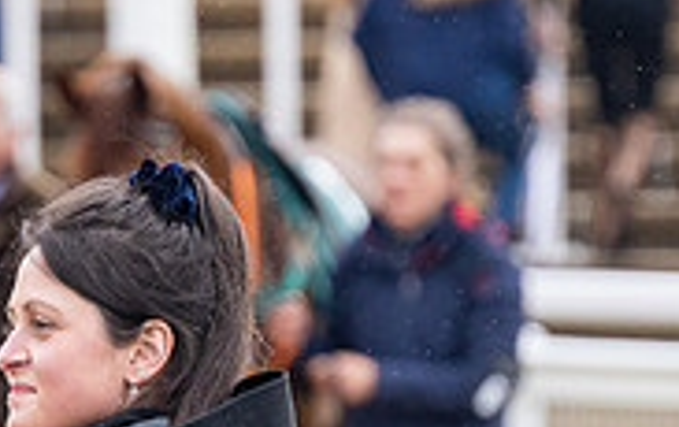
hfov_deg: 2.8
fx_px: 13863
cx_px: 78
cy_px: 472
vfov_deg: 1.8
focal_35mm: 748
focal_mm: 155
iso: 800
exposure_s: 1/1600
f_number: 4
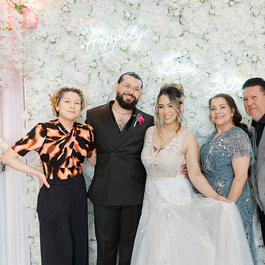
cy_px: 132
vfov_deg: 37.6
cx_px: 184
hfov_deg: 37.0
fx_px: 390
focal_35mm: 45
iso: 400
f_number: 4
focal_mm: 35
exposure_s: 1/160
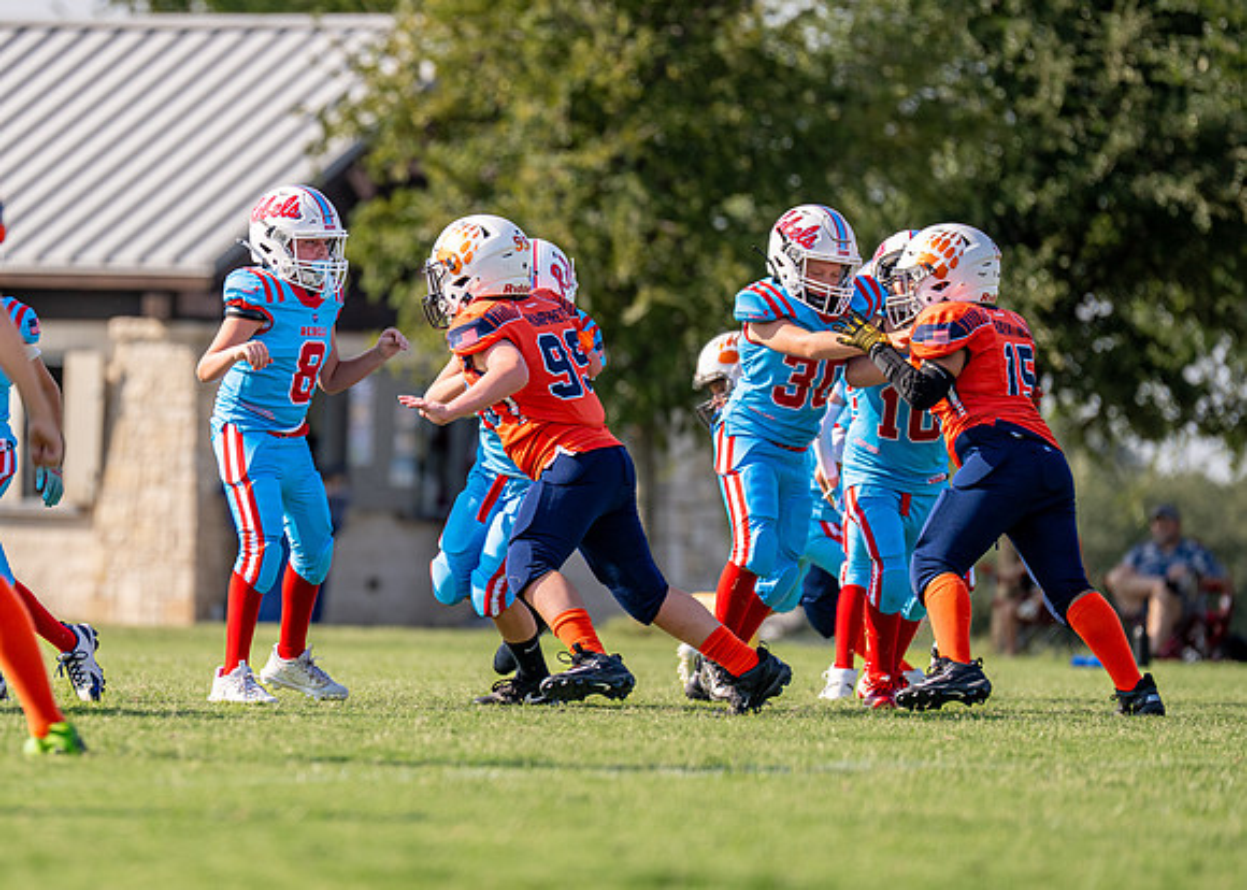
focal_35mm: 320
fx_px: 11319
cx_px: 369
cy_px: 444
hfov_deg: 6.3
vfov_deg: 4.5
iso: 160
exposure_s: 1/2500
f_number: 2.8
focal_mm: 200
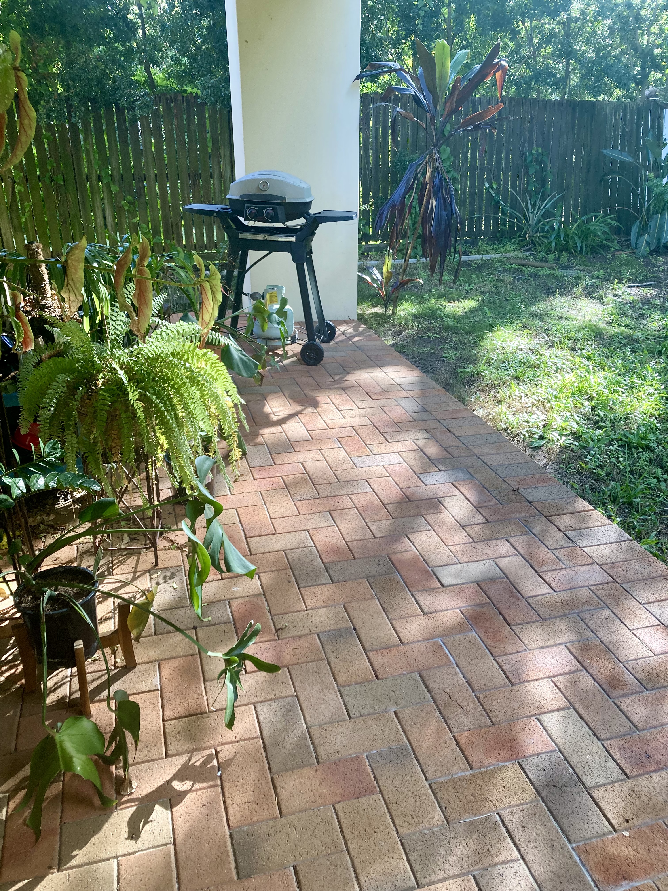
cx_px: 334
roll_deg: +0.8
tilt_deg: -23.7
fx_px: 720
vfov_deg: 63.4
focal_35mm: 28
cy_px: 446
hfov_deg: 49.7
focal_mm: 3.99
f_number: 1.8
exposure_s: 1/121
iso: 40
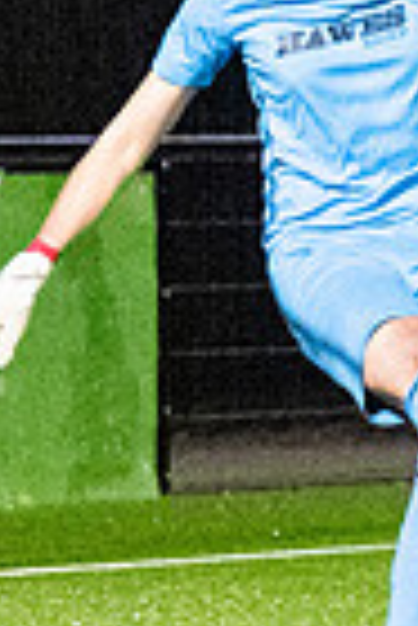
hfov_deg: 1.5
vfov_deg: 2.2
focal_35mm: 938
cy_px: 603
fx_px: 16295
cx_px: 850
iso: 8000
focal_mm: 100
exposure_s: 1/1000
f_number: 2.8
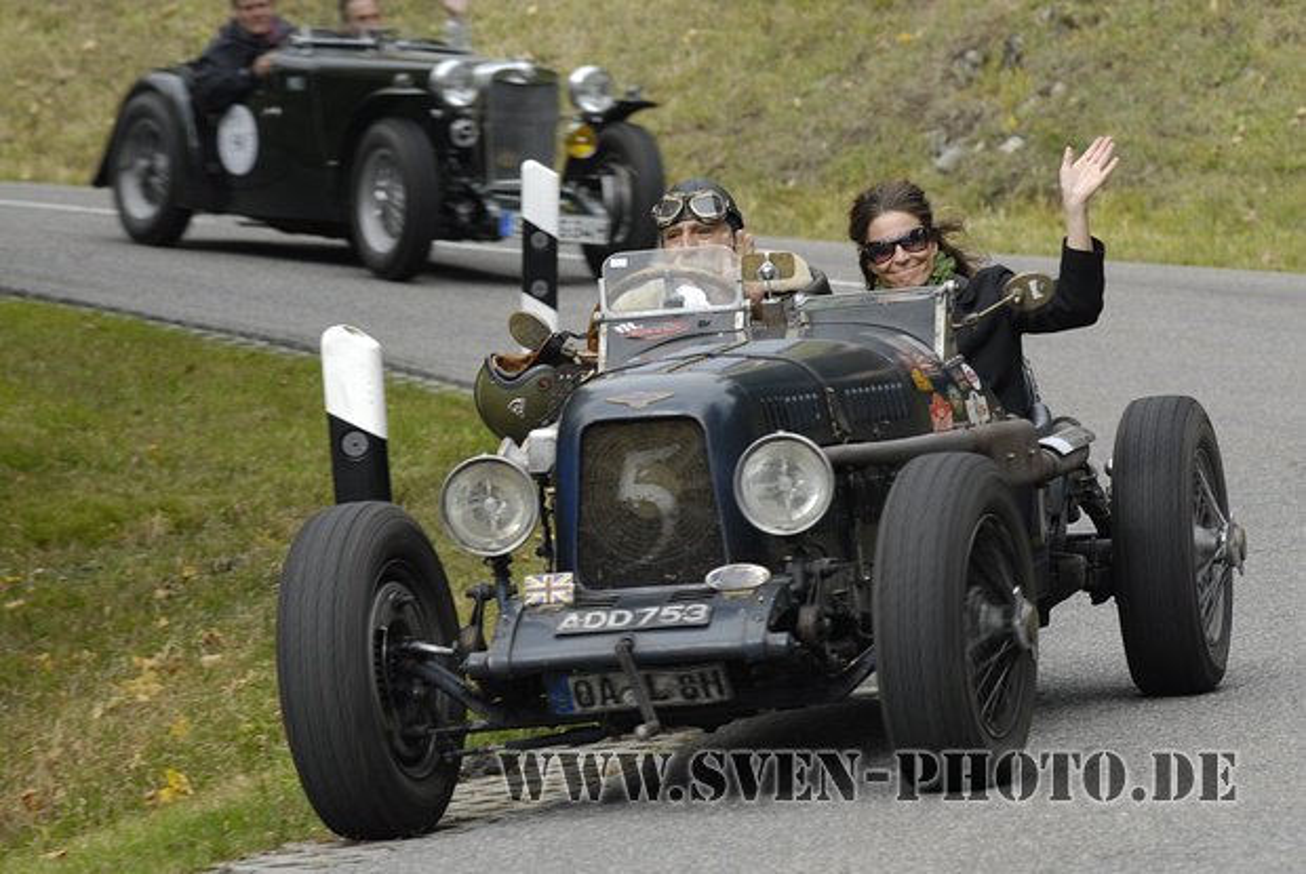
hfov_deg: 8.1
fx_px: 9262
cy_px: 437
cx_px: 653
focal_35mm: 255
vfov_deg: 5.4
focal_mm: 170
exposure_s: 1/250
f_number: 7.1
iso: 200
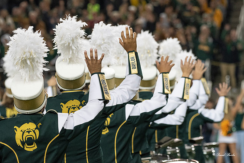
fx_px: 2367
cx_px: 125
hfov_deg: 5.9
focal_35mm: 349
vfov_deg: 3.9
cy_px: 84
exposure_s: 1/1000
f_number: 5.6
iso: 2200
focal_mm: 220
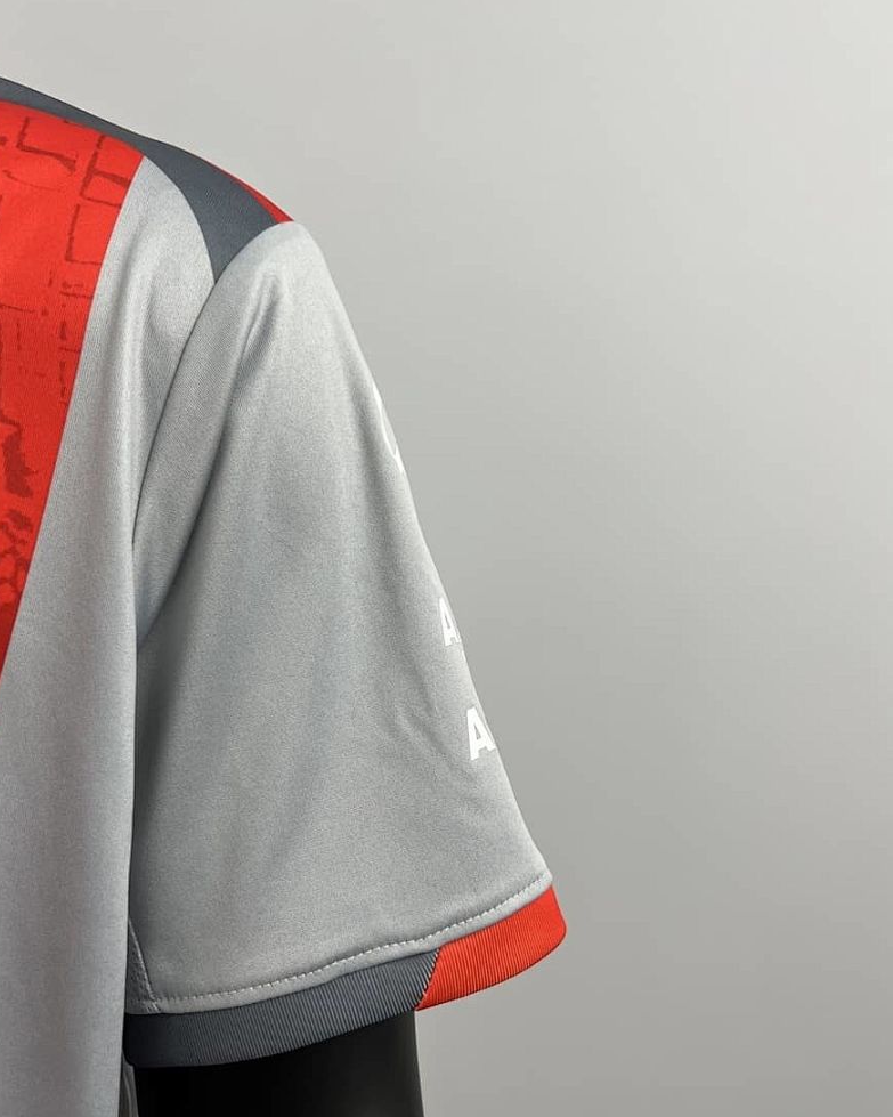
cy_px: 593
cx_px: 446
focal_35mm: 28
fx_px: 925
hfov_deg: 51.5
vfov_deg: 62.2
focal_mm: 5.7
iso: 100
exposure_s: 1/100
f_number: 1.5
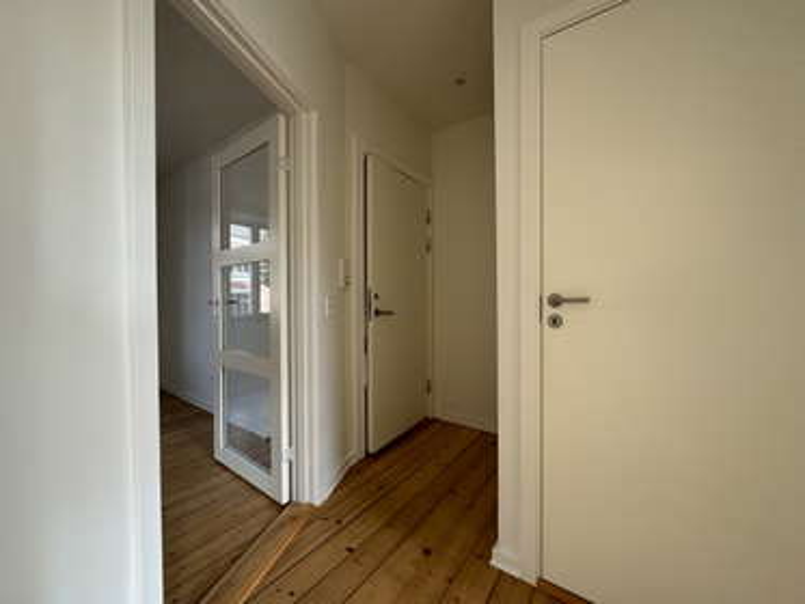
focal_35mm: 14
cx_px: 402
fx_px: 326
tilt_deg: -0.2
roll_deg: +0.2
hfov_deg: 102.0
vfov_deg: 85.7
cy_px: 302
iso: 125
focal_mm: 2.22
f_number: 2.2
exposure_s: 1/99
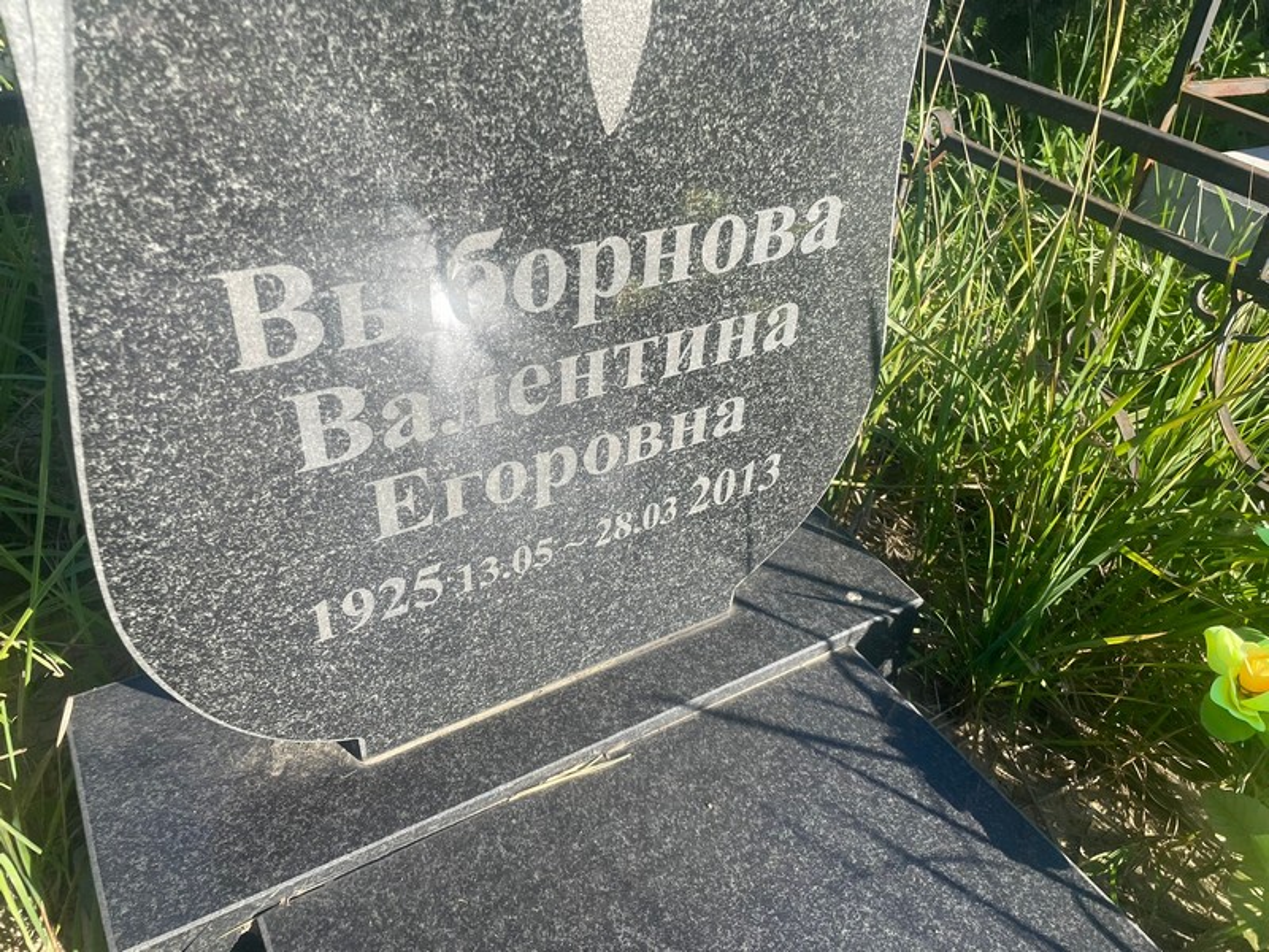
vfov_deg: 53.1
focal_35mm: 26
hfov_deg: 67.3
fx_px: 953
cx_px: 634
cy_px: 476
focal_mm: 4.2
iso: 32
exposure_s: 1/1473
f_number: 1.6
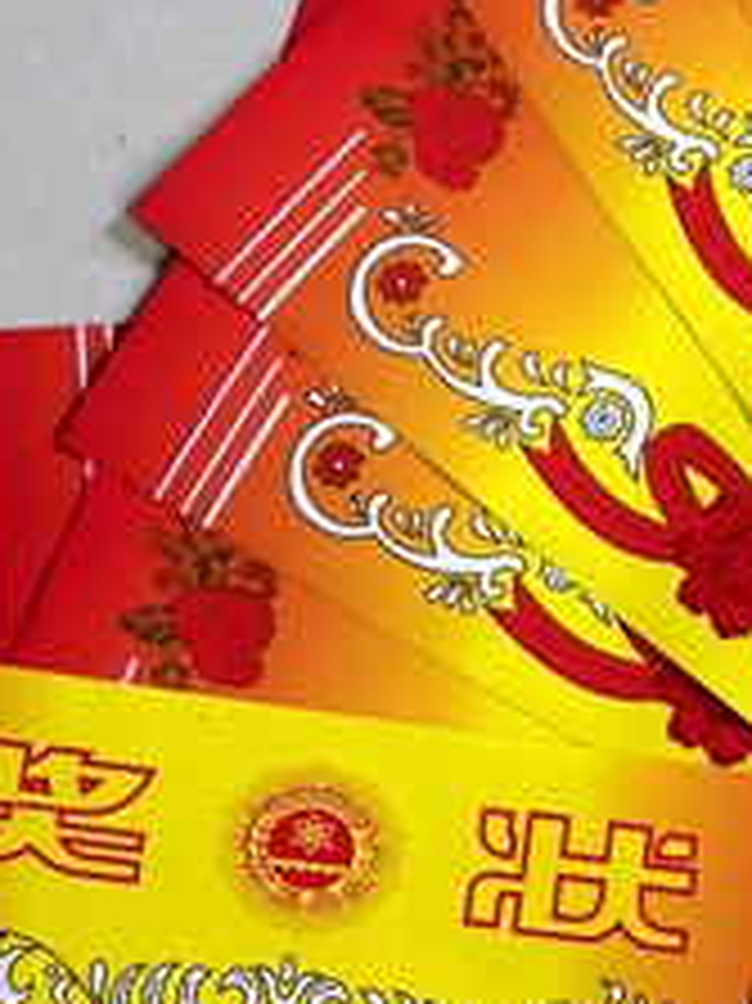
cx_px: 1234
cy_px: 1083
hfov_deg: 12.3
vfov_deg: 16.9
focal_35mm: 113
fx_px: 3276
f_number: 1.8
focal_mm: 3.95
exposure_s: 1/30
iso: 200
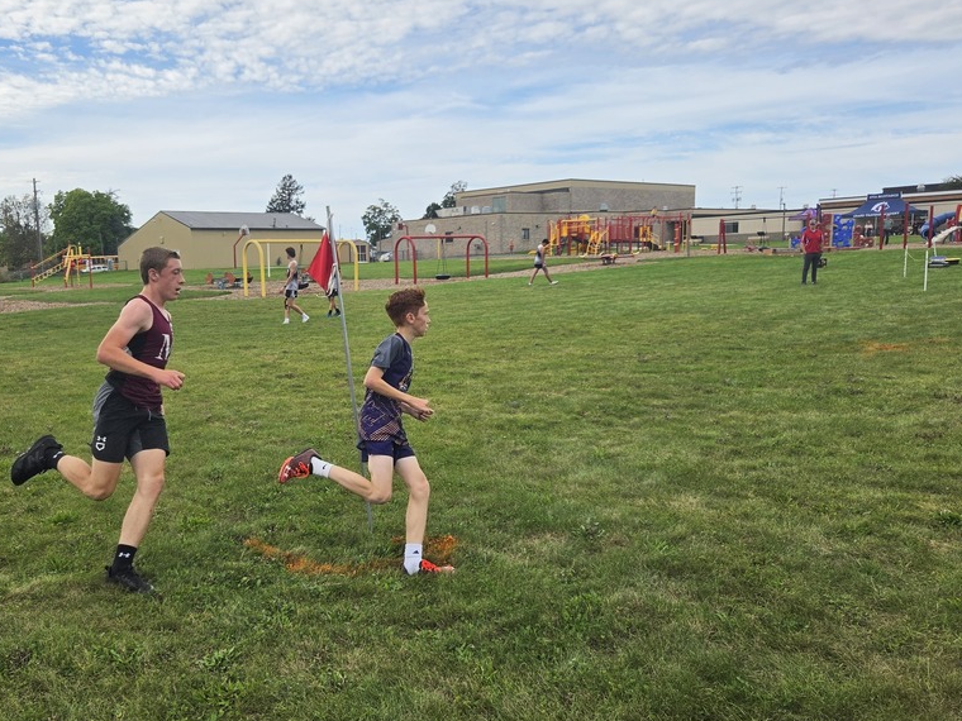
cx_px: 330
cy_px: 371
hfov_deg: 57.2
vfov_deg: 45.4
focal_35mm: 31
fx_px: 862
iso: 80
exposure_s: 1/3967
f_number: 1.8
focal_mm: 5.4
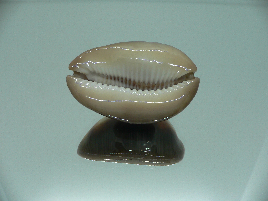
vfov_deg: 40.7
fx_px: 271
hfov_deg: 52.6
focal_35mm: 35
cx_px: 134
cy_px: 100
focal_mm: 4.6
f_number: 2.8
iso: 80
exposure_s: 1/60
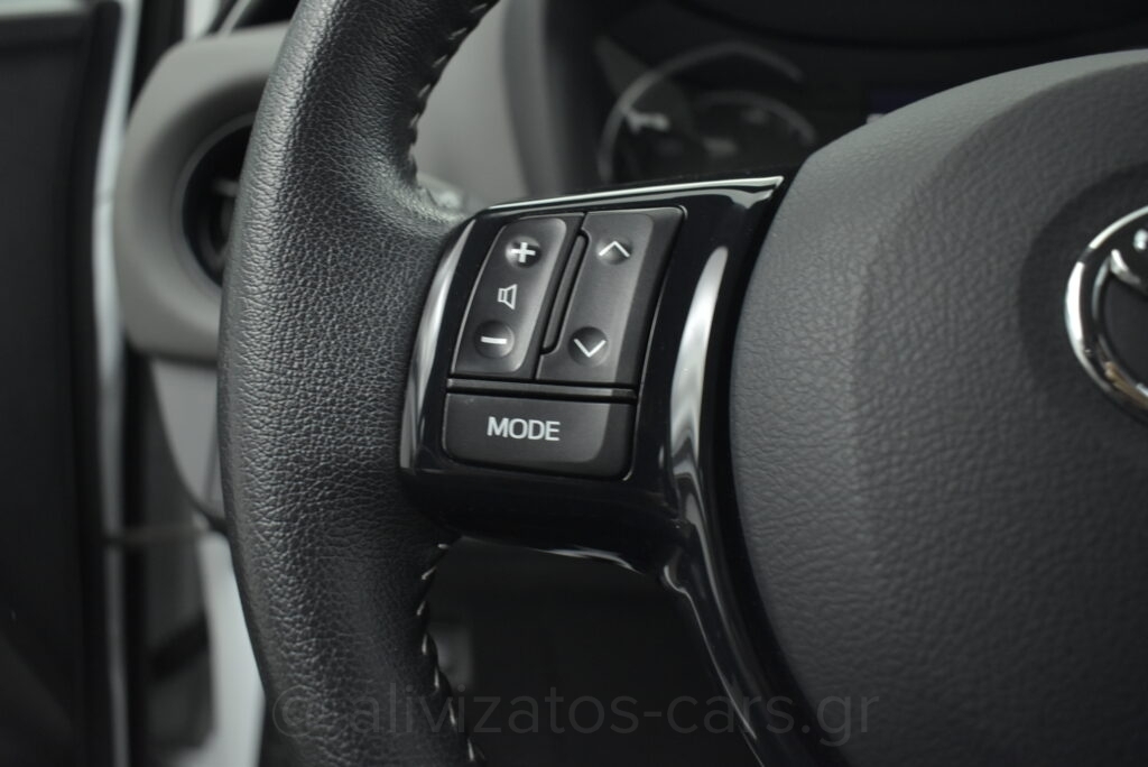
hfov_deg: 59.5
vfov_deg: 41.8
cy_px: 384
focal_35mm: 32
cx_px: 574
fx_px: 1005
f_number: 3.8
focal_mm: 21
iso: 1600
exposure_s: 1/80
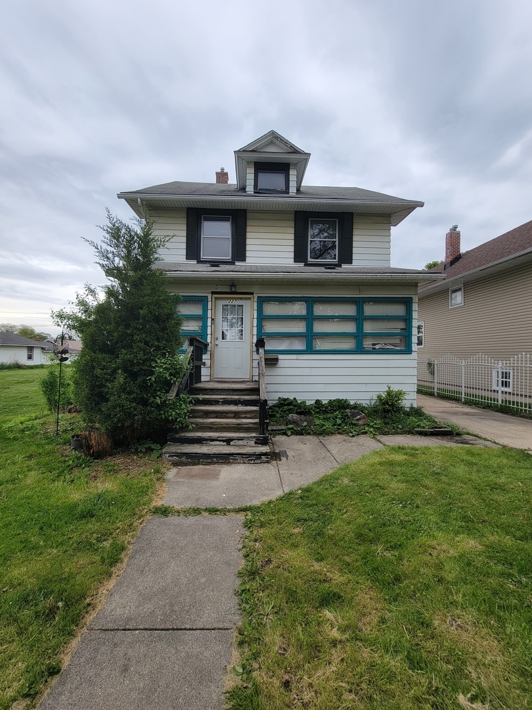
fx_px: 266
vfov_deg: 106.2
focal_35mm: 13
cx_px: 266
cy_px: 355
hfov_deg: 89.9
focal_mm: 2.2
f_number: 2.2
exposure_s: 1/453
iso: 50
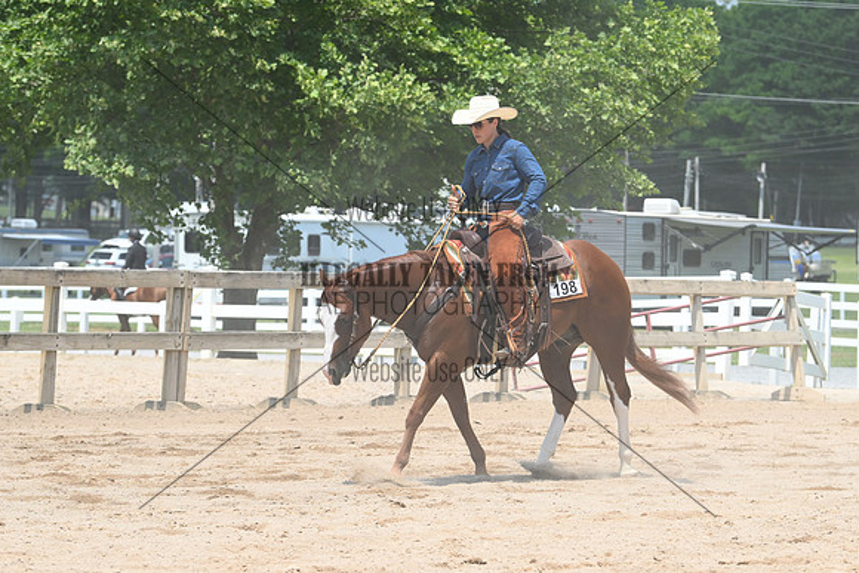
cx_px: 430
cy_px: 286
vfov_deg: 8.3
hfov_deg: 12.4
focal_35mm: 165
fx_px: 3938
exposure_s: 1/1357
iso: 250
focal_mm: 110
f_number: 5
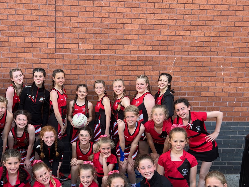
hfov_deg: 47.3
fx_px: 281
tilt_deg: -10.4
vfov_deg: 36.4
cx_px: 90
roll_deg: -1.2
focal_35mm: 39
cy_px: 126
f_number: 1.5
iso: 50
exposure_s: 1/333
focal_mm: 5.7
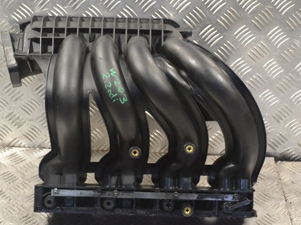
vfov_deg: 22.9
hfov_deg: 30.2
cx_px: 131
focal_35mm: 64
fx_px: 556
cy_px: 115
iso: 3200
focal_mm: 36
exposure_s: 1/160
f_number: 6.3
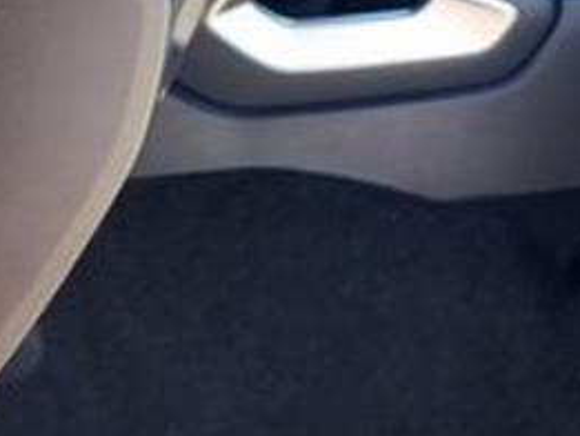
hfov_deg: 17.3
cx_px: 876
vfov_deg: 13.9
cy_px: -147
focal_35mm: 102
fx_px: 1710
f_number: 1.8
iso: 50
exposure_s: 1/100
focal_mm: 5.4
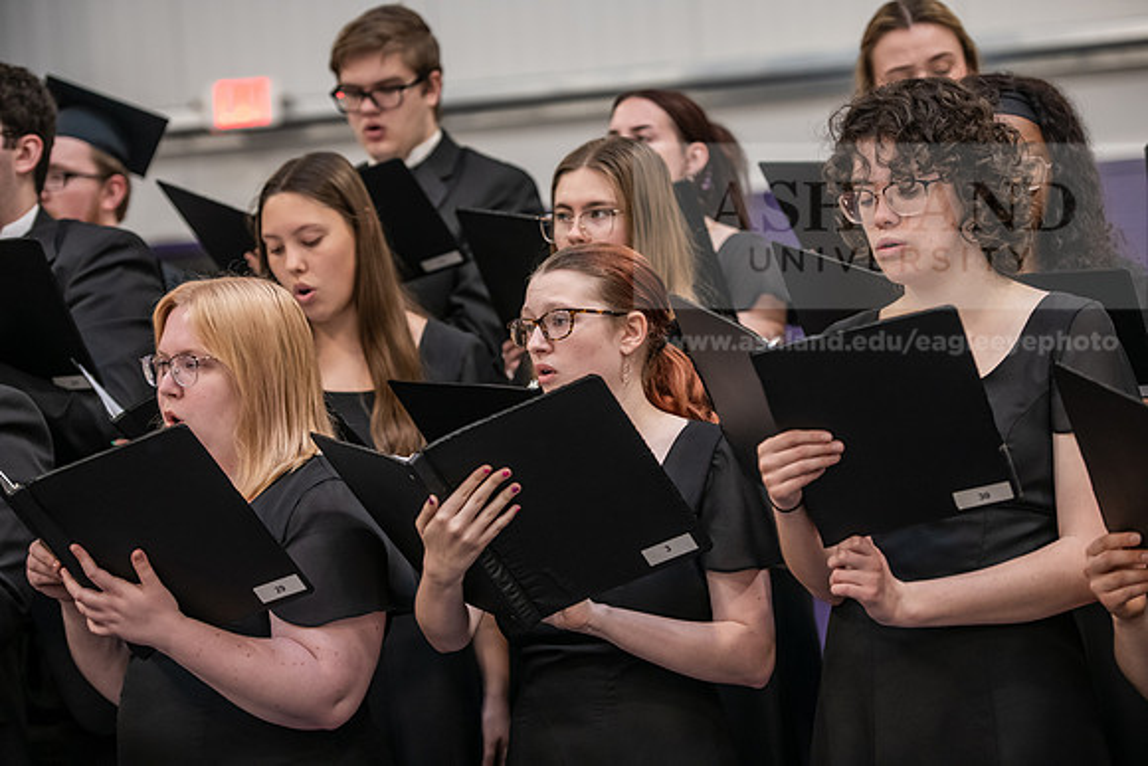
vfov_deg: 13.4
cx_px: 574
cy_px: 383
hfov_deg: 20.0
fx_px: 3253
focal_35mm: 102
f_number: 3.2
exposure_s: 1/200
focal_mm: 102
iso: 2500
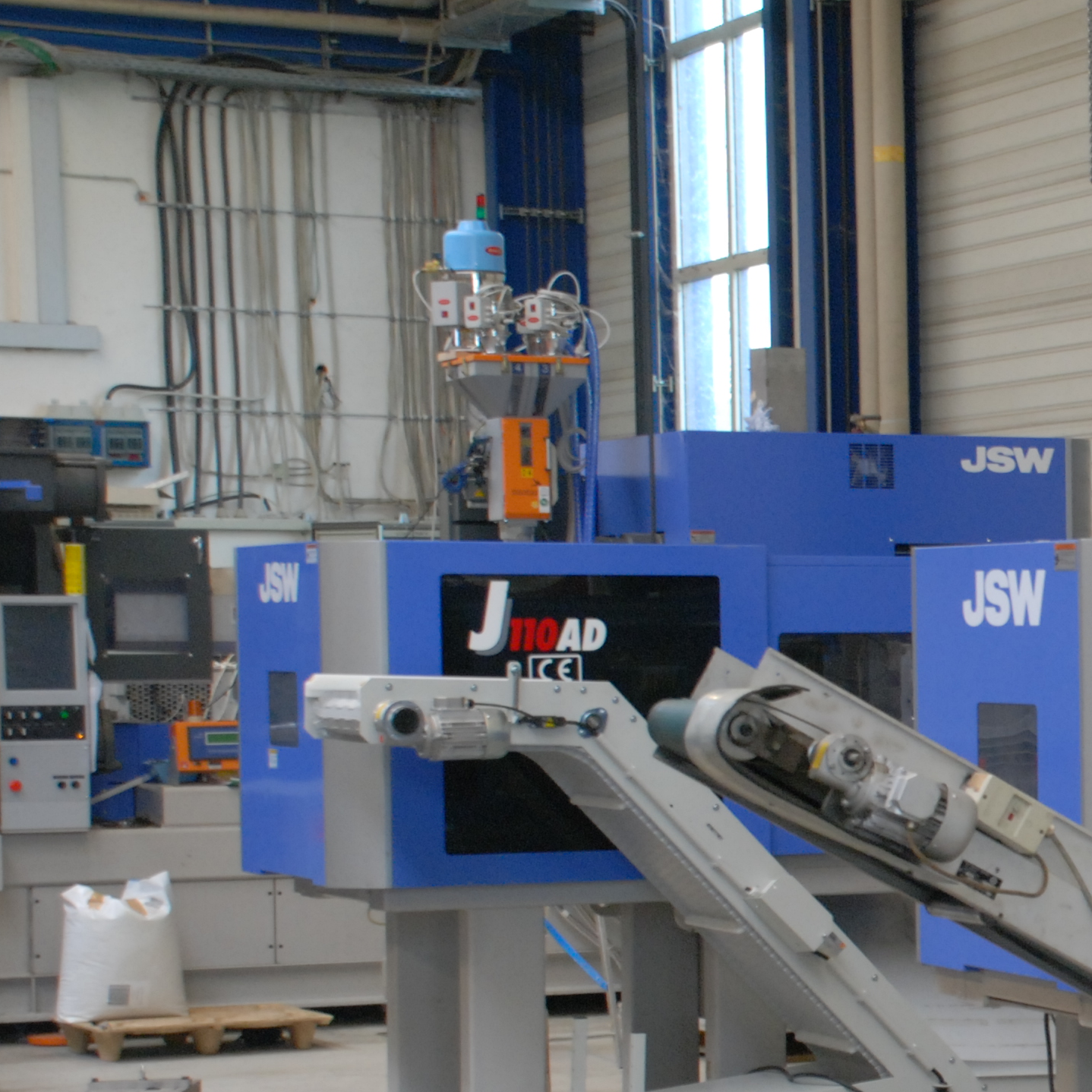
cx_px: 1465
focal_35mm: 110
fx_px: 3926
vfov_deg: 15.8
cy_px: 778
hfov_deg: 15.0
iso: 500
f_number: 6.3
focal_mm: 32
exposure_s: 1/15
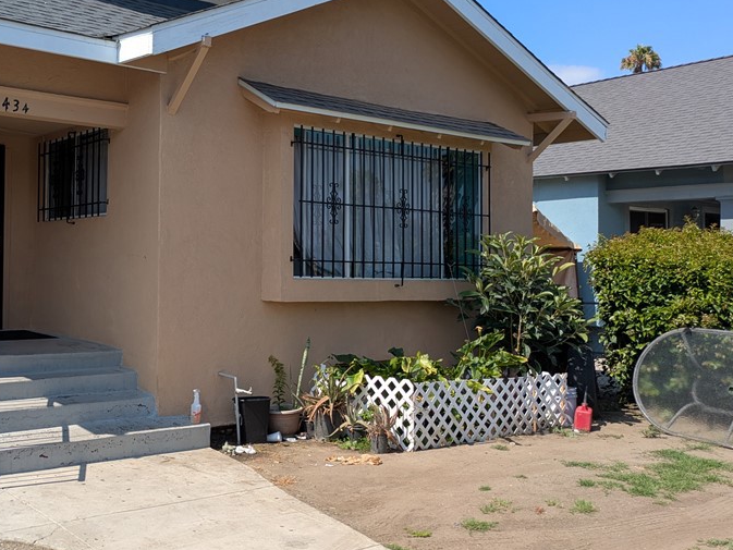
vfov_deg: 37.6
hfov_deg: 47.3
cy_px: 222
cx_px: 192
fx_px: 805
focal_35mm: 38
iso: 49
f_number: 1.89
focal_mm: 5.43
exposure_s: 1/1653
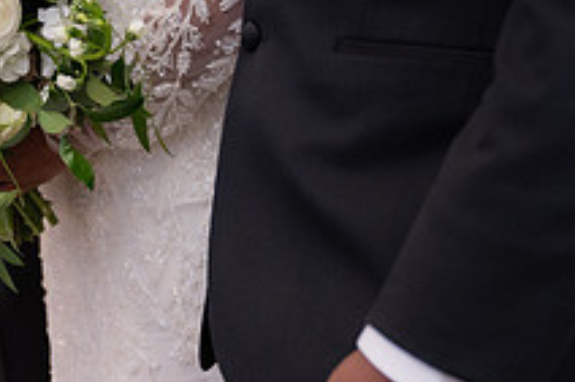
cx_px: -62
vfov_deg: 10.9
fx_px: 2011
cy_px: 200
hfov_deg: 15.8
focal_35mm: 126
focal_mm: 46
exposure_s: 1/200
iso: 2000
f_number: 2.8
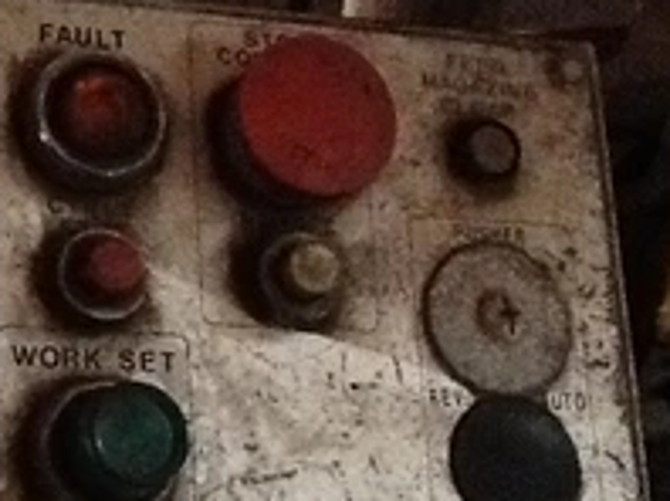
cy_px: 318
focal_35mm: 89
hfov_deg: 21.4
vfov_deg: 16.5
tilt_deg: -60.7
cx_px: 37
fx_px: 1721
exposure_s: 1/15
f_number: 2.4
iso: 640
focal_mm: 2.03
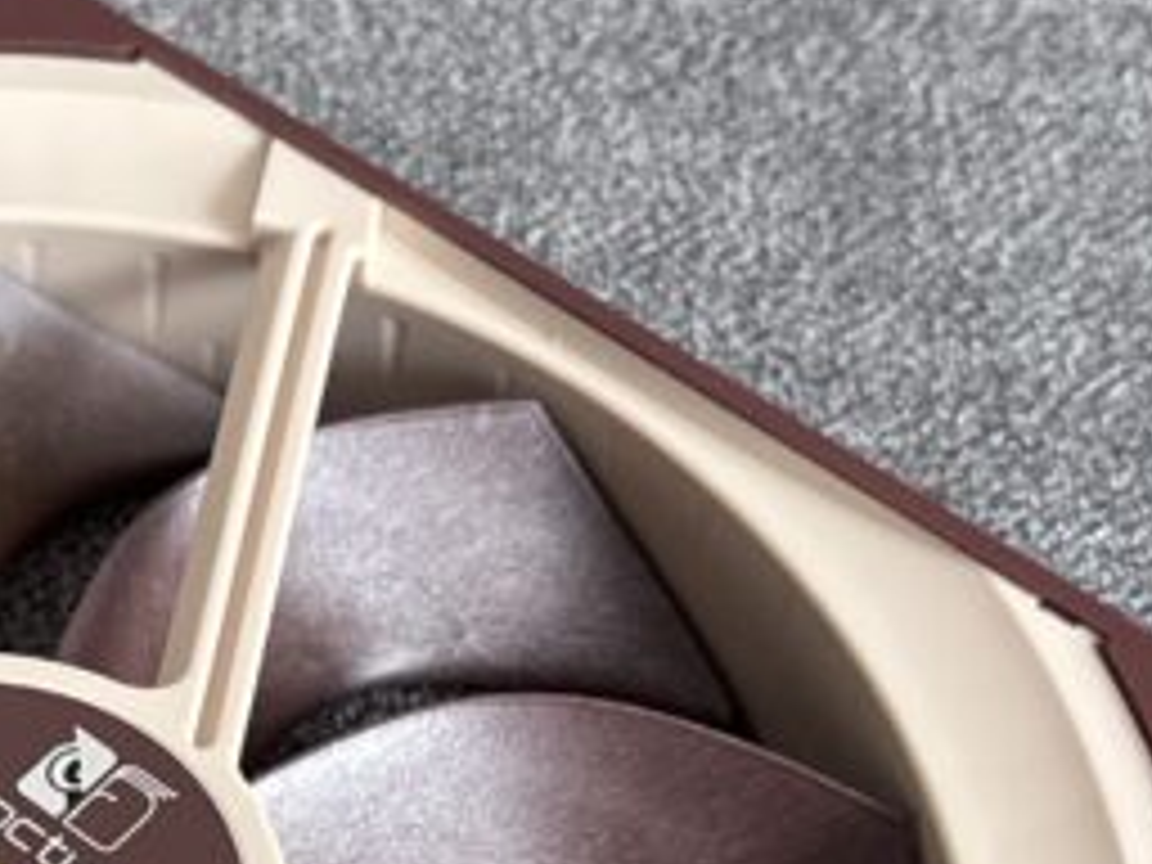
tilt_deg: -54.5
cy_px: 936
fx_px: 3461
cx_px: -9
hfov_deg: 18.4
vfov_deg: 13.9
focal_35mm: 104
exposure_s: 1/60
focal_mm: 5.96
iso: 500
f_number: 1.6
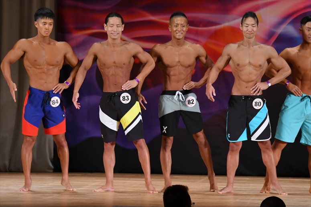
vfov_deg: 5.4
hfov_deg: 8.1
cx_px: 156
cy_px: 104
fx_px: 2202
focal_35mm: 255
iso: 3200
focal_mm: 170
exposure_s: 1/400
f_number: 5.6
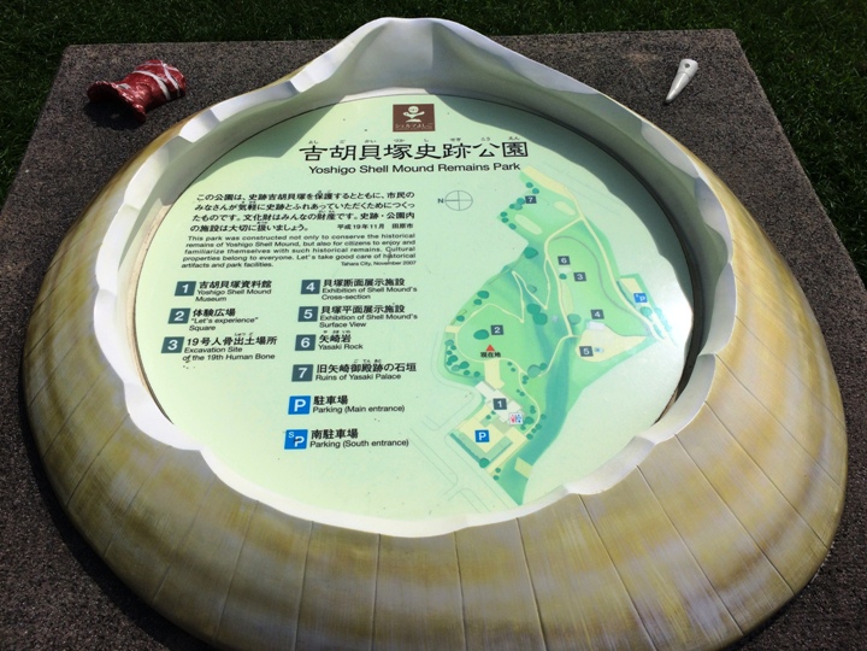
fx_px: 726
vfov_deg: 48.2
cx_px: 434
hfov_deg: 61.7
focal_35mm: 29
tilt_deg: -43.6
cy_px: 326
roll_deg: -0.5
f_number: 2.2
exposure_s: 1/6849
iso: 32
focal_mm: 4.15
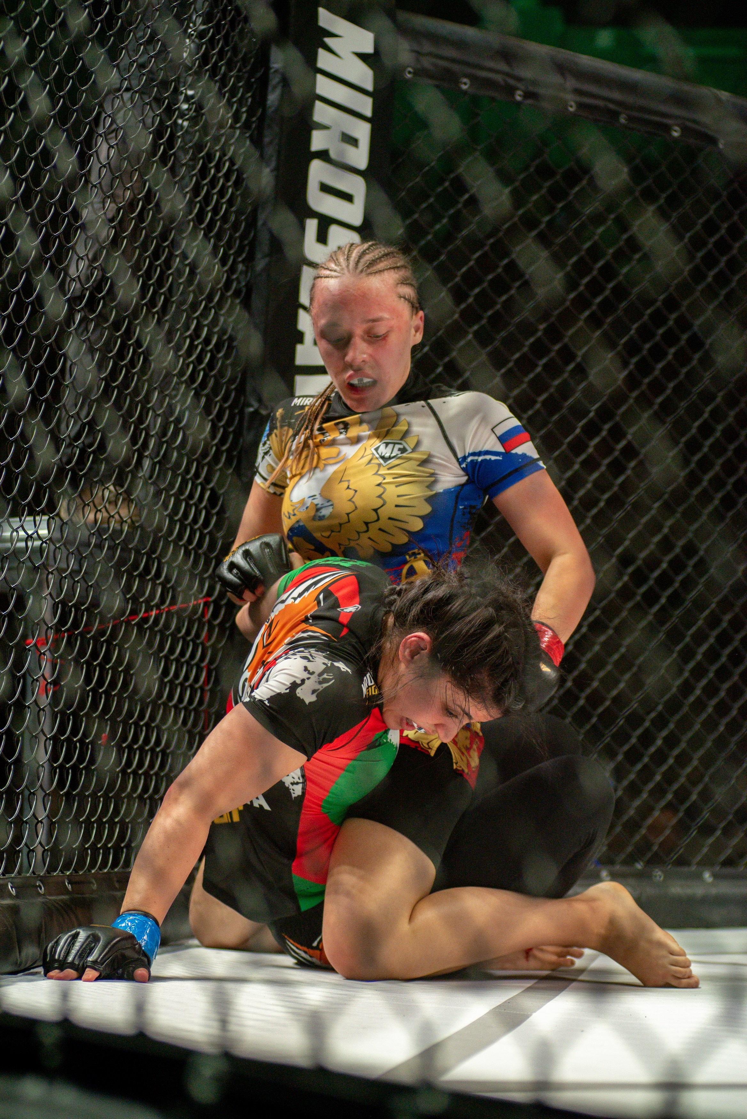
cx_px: 374
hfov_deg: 17.1
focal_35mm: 80
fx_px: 2488
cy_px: 560
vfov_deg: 25.4
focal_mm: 80
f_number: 4
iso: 2000
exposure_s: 1/1250
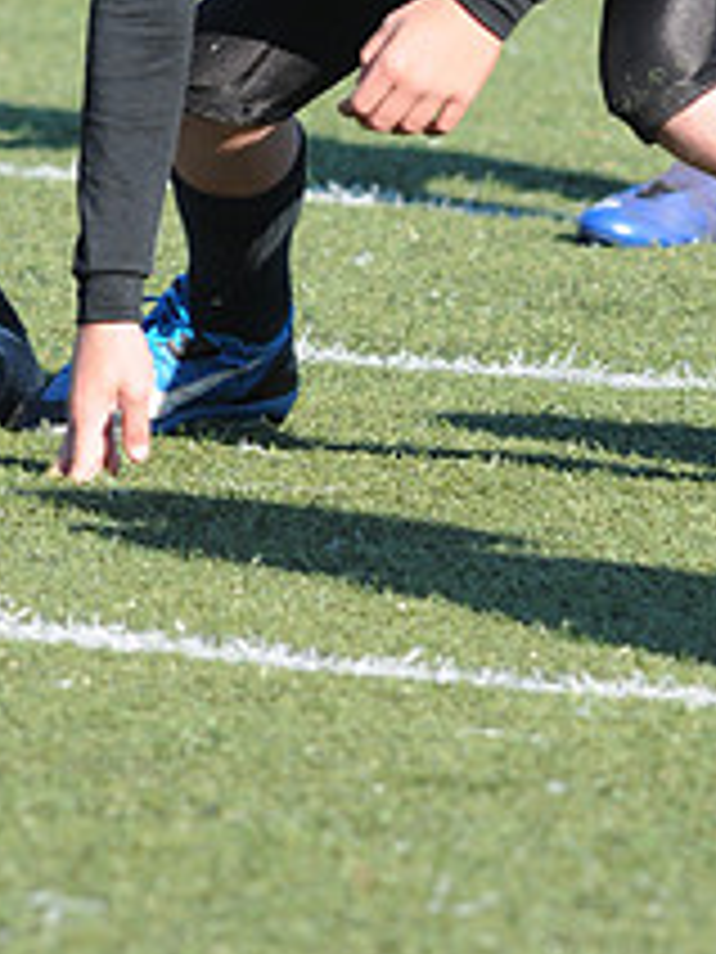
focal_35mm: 1183
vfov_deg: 1.7
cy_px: -333
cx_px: 471
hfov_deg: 1.3
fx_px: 32626
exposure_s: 1/500
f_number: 5.6
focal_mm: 300
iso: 200
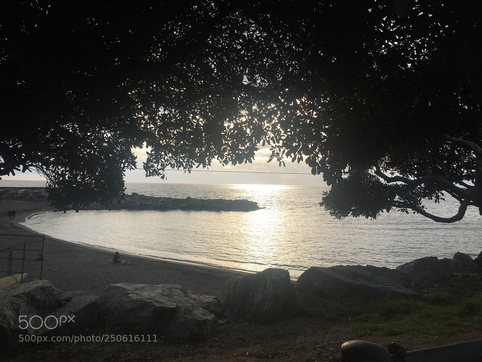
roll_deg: -1.3
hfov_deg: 61.7
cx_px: 241
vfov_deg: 48.2
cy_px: 181
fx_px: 404
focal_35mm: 29
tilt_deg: +0.6
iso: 25
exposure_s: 1/2198
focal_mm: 4.15
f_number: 2.2
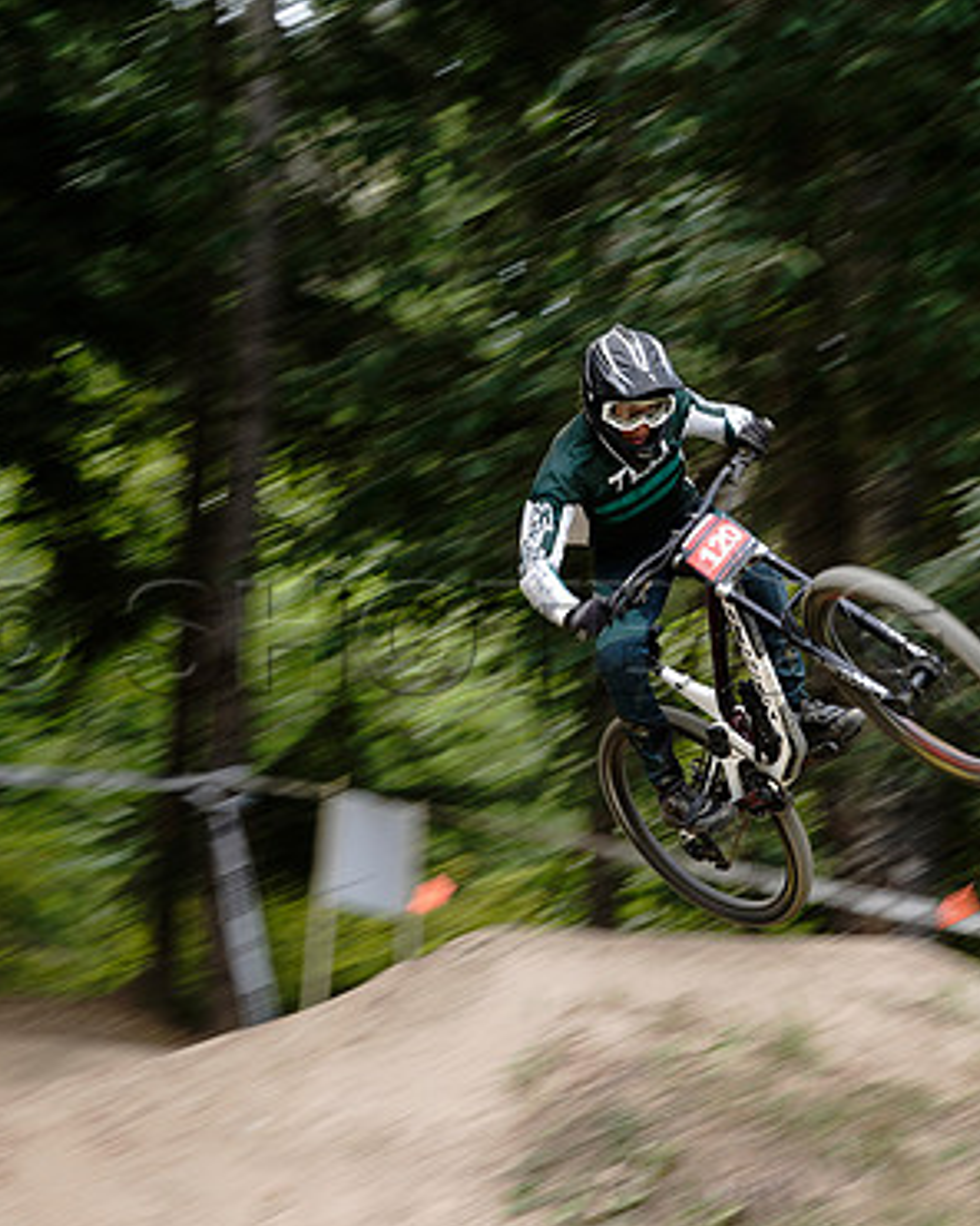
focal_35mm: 103
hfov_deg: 14.9
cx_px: 761
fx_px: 3734
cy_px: 605
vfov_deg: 18.6
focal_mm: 70
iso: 50
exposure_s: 1/60
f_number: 5
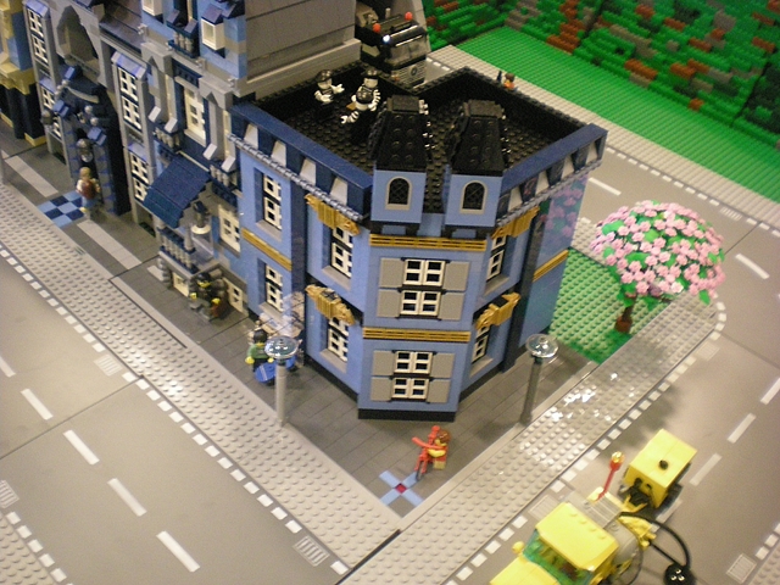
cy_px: 292
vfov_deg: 37.7
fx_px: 856
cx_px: 390
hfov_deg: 49.0
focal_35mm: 38
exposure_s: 1/8.2
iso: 400
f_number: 3.1
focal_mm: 6.3
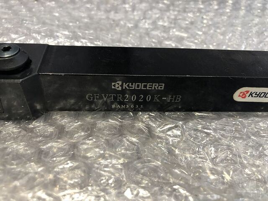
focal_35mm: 28
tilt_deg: -46.1
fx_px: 217
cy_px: 100
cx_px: 134
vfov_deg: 49.7
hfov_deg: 63.4
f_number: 1.8
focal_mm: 3.99
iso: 32
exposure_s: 1/33
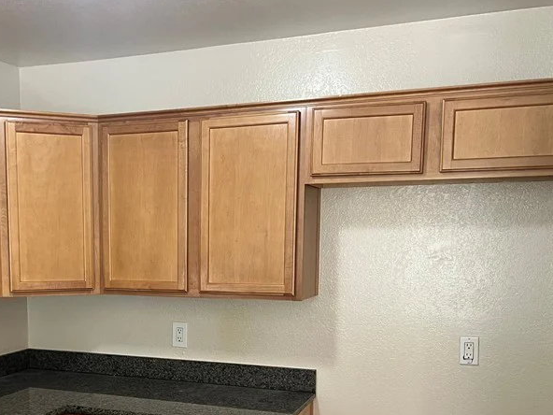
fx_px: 719
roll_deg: -0.6
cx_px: 166
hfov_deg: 41.3
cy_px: 312
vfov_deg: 31.6
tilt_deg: -7.4
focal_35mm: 45
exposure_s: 1/60
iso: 200
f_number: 1.5
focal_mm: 5.7
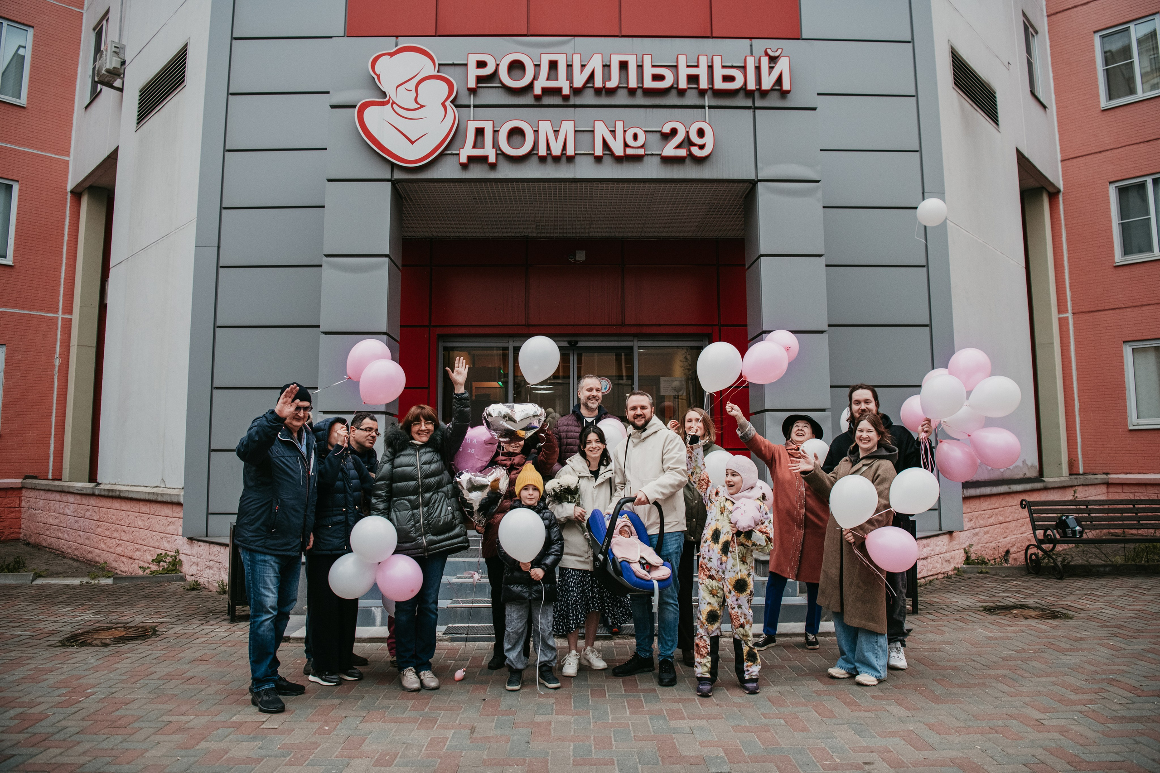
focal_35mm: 24
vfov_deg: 53.1
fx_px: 773
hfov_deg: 73.7
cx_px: 580
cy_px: 386
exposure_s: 1/500
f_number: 4
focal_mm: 24
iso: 800
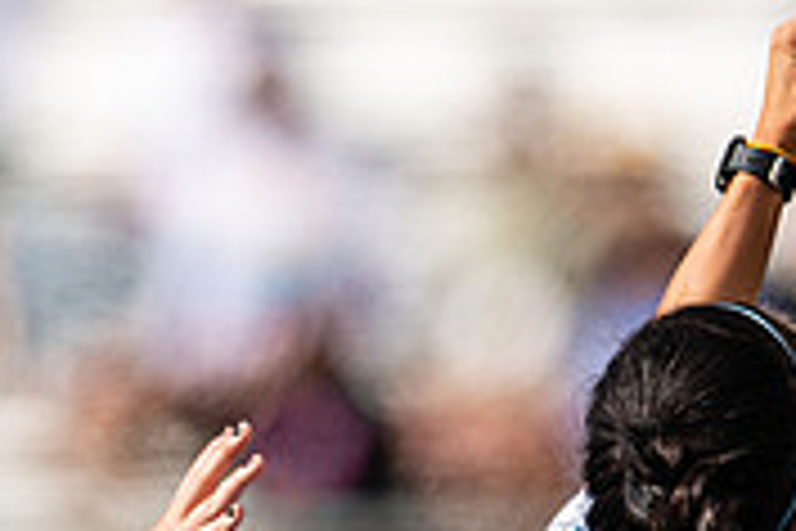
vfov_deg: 0.7
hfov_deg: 1.1
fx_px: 41411
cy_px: 914
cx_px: 610
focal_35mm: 1873
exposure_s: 1/3200
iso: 100
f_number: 2.8
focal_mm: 400
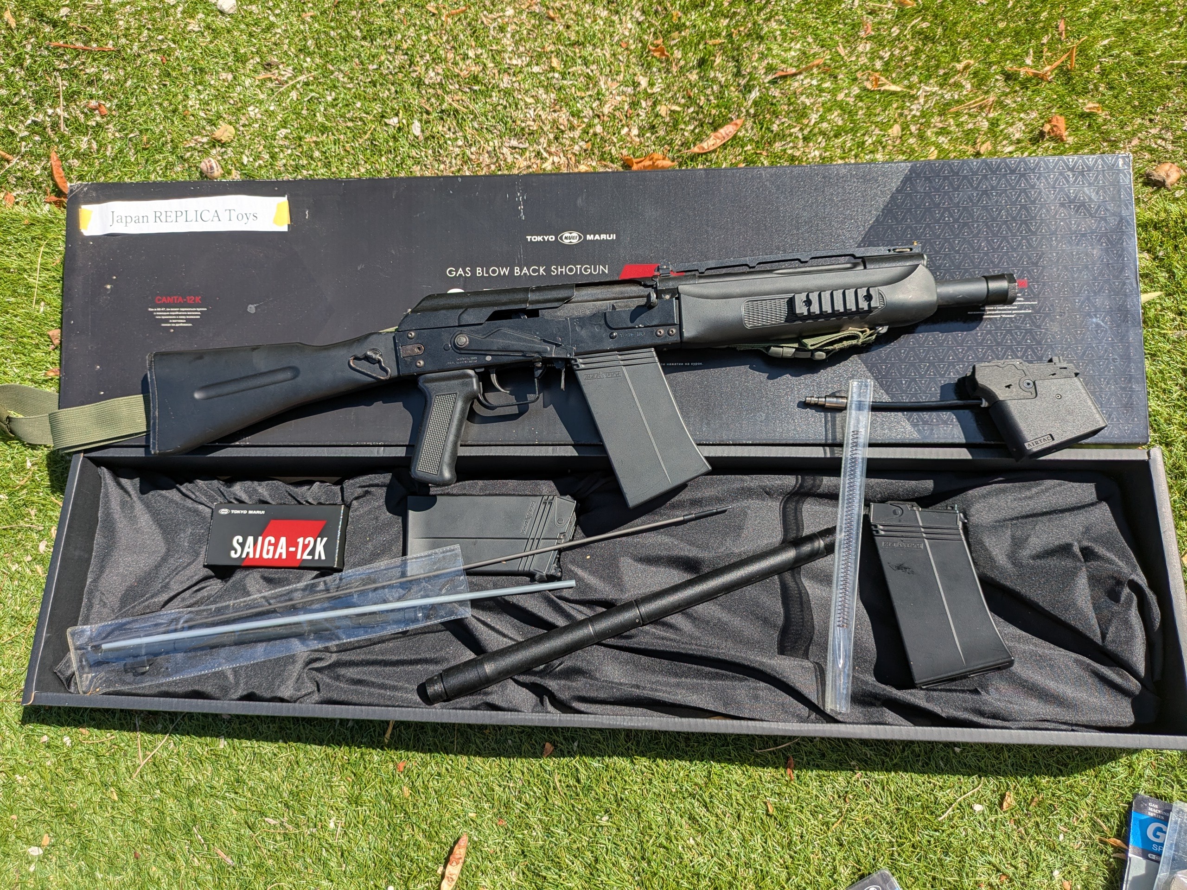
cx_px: 594
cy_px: 445
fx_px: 857
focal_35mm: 25
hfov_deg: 69.4
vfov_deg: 54.9
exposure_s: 1/1481
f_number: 1.89
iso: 41
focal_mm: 5.43
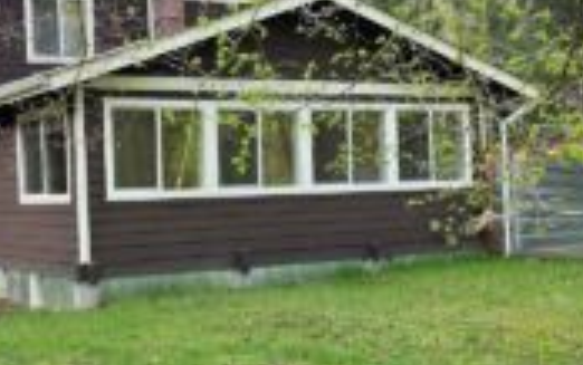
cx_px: 147
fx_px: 890
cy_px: 198
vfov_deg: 23.2
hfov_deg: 35.5
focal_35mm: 56
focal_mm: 6.5
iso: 32
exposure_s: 1/180
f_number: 1.4
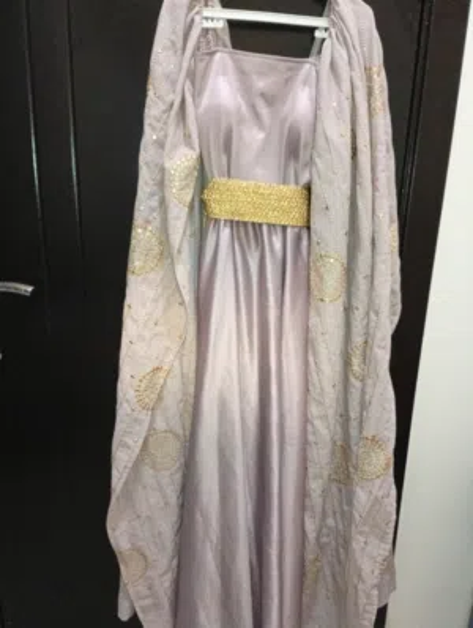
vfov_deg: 61.6
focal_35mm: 29
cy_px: 314
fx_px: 527
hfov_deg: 48.4
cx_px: 236
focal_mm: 3.84
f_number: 1.8
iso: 901
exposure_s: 1/20
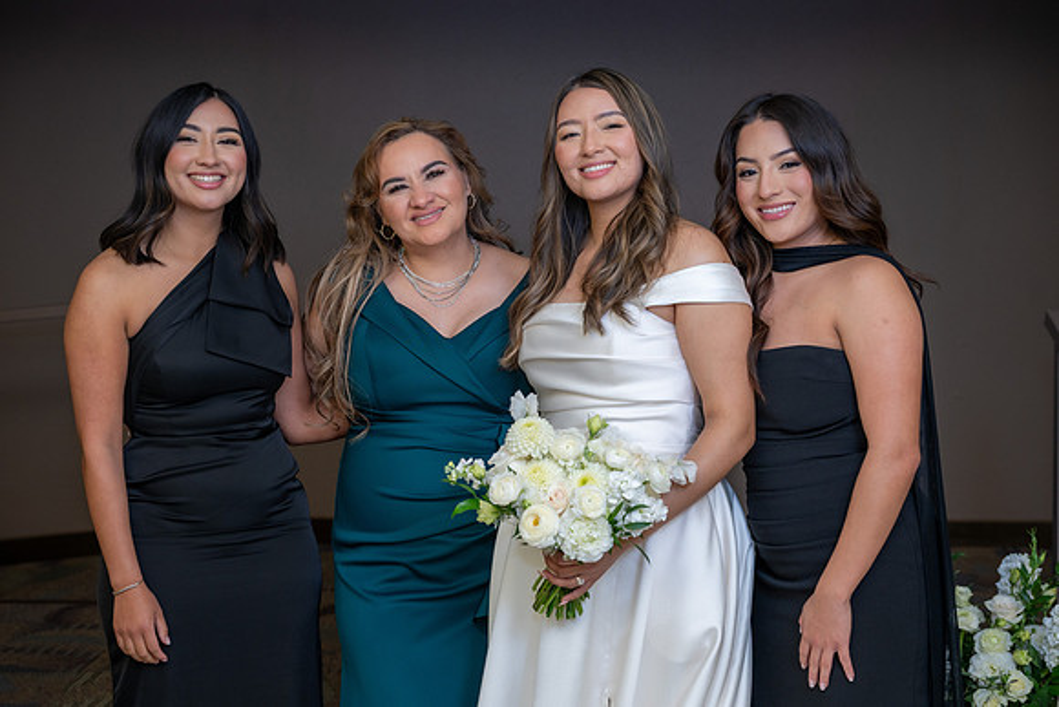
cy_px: 354
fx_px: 1648
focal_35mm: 56
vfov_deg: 24.2
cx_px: 530
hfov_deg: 35.6
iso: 250
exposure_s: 1/50
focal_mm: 56
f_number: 4
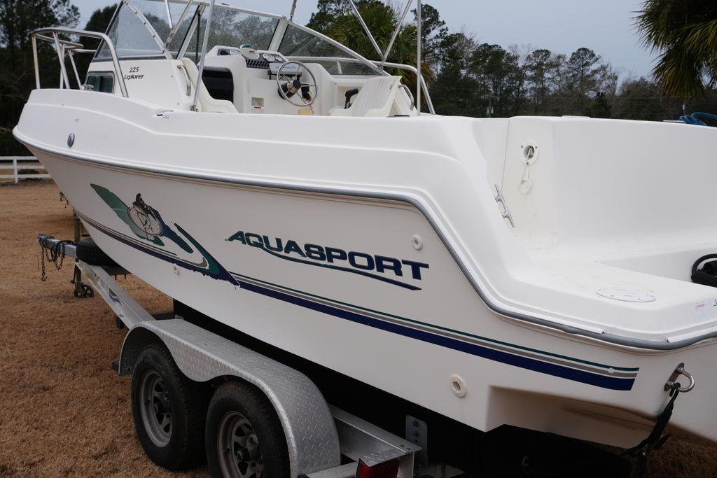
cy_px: 239
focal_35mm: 39
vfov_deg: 34.2
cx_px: 358
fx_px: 777
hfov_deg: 49.5
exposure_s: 1/125
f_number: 10
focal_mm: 26
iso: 100
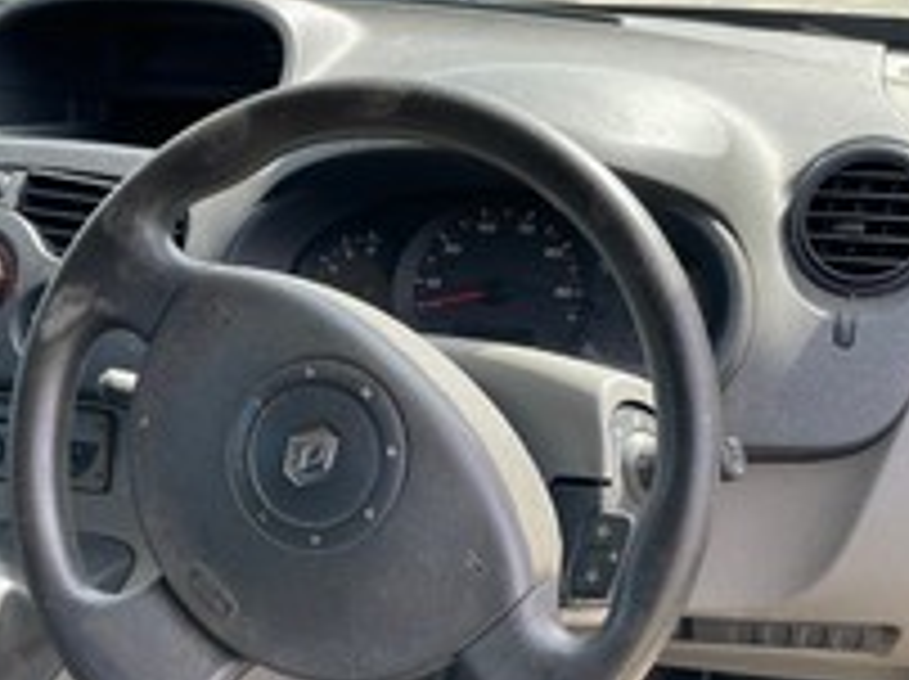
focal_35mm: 45
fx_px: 1180
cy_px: 486
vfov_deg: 31.7
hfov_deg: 42.1
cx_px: 454
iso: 32
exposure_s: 1/252
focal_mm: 4.2
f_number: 1.6
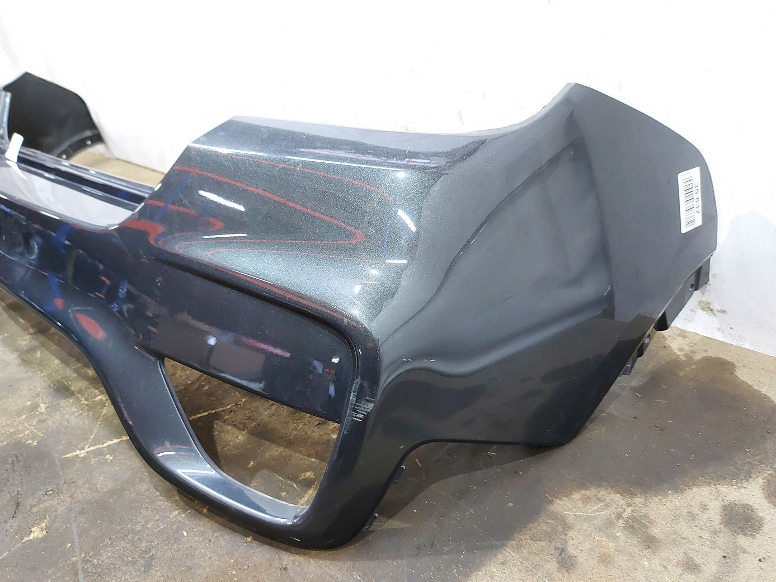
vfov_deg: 56.8
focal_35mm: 24
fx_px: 538
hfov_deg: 71.6
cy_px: 291
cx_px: 388
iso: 250
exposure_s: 1/25
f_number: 1.8
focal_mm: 5.23
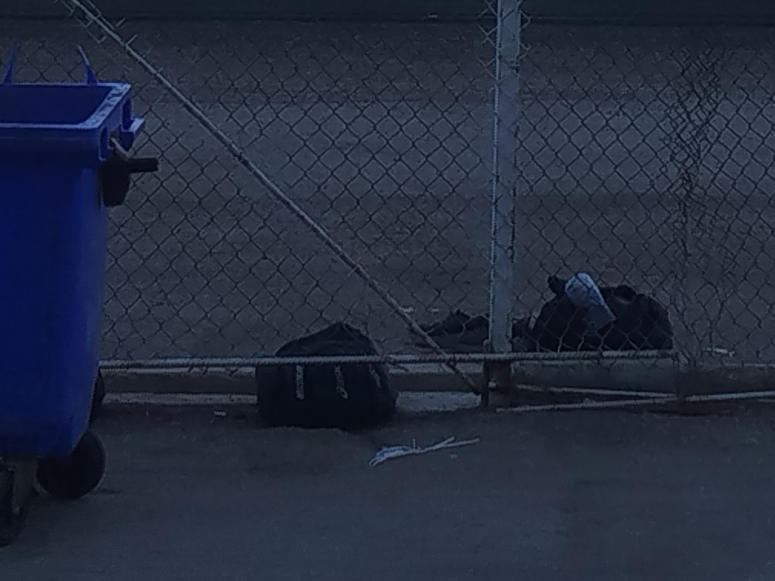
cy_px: -377
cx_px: 664
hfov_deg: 10.6
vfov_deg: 7.8
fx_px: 4141
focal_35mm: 185
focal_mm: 5.31
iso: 50
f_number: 1.7
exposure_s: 1/865
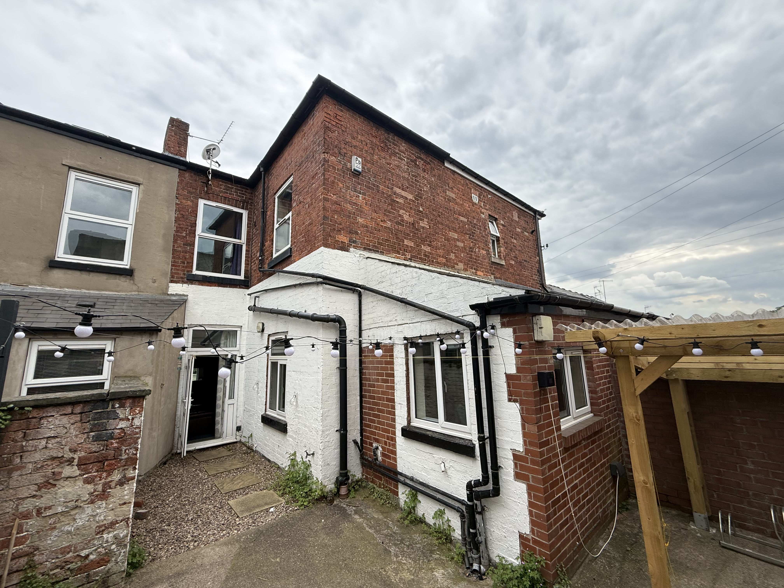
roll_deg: +2.0
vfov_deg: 85.7
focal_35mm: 14
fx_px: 317
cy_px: 294
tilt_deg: +9.8
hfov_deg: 102.1
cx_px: 392
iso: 64
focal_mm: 2.22
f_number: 2.2
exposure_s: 1/853
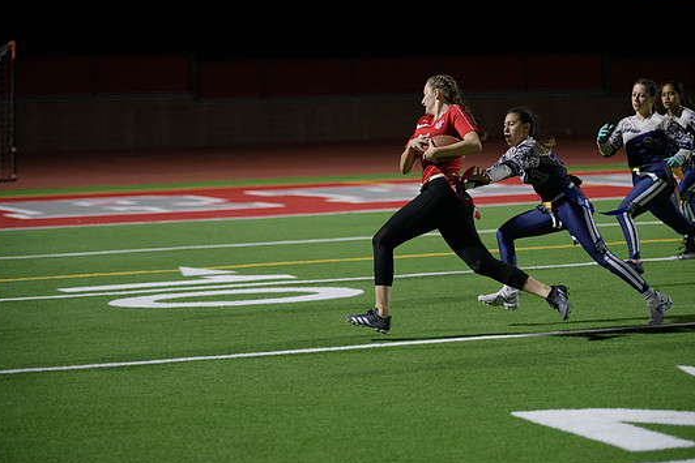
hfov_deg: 16.8
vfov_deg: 11.2
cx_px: 363
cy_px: 241
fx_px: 2356
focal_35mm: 122
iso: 2500
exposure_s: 1/640
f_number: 2.8
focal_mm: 112
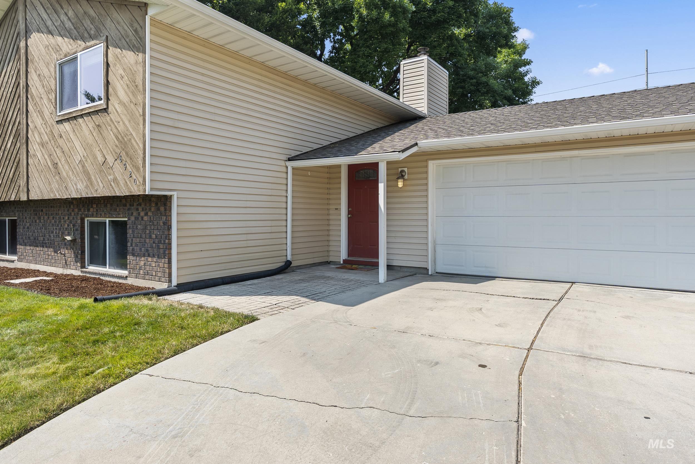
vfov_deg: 55.1
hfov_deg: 76.1
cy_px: 232
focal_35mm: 23
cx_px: 348
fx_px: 444
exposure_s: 1/40
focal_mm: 15.5
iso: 125
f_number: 7.1
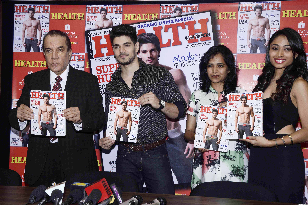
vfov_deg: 23.7
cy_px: 102
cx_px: 154
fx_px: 487
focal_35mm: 57
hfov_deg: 35.1
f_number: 7.1
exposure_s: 1/160
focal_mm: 38
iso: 400
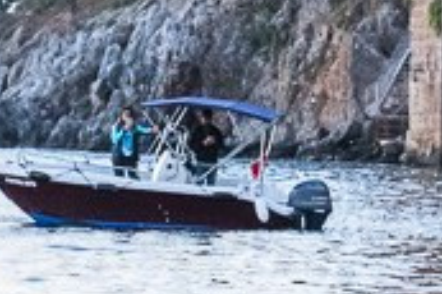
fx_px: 6893
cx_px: 452
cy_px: 459
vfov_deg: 2.4
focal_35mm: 562
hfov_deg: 3.7
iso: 2000
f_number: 5
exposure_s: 1/500
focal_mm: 76
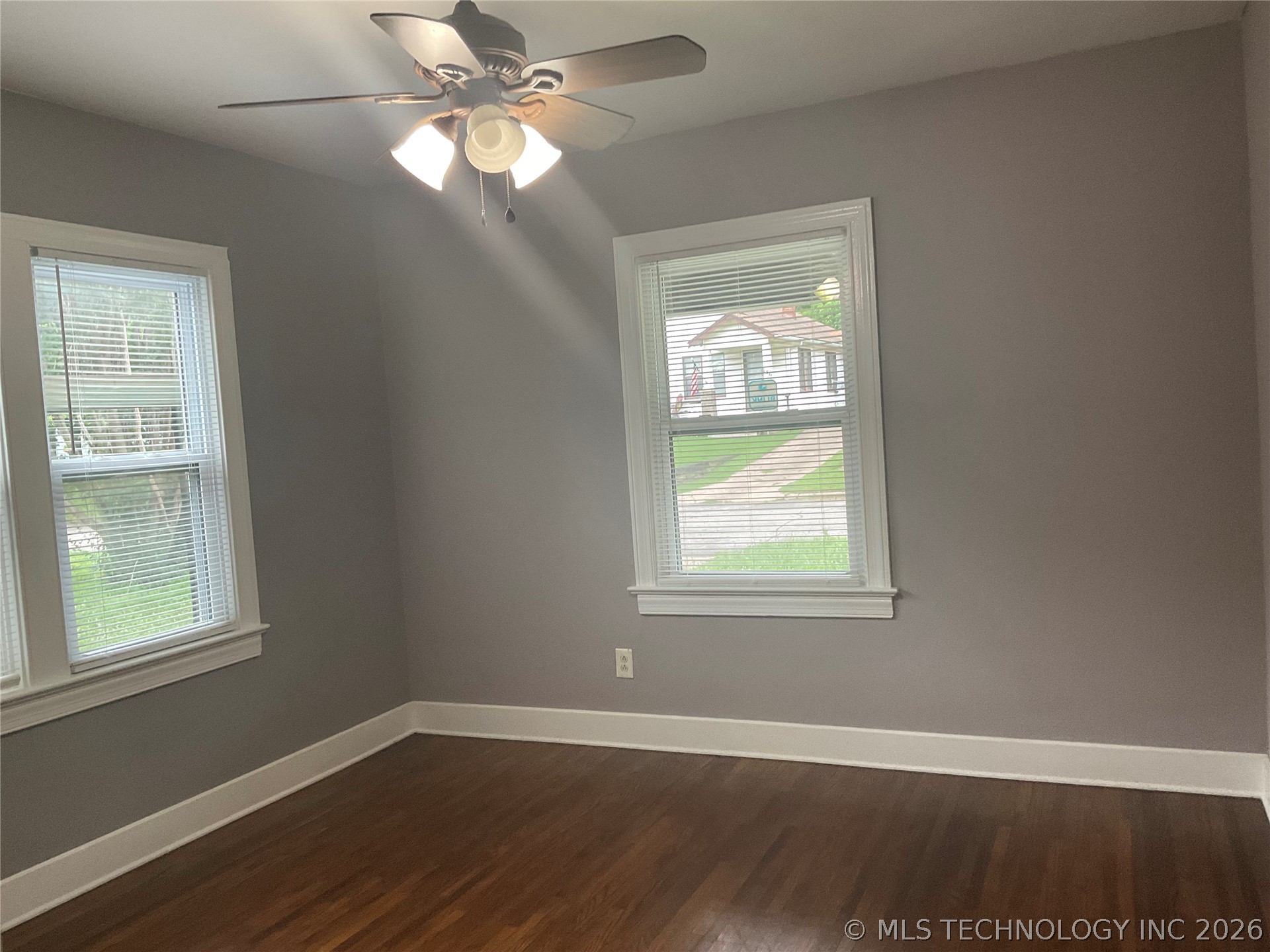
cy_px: 476
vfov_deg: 48.2
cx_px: 635
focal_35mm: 29
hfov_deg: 61.7
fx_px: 1064
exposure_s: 1/60
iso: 64
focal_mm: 3
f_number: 1.8
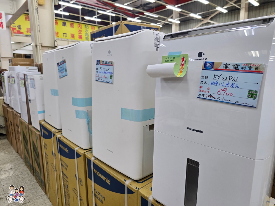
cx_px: 138
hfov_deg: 73.9
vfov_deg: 58.9
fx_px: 183
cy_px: 103
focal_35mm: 23
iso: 100
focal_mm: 6.3
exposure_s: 1/120
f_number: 1.7
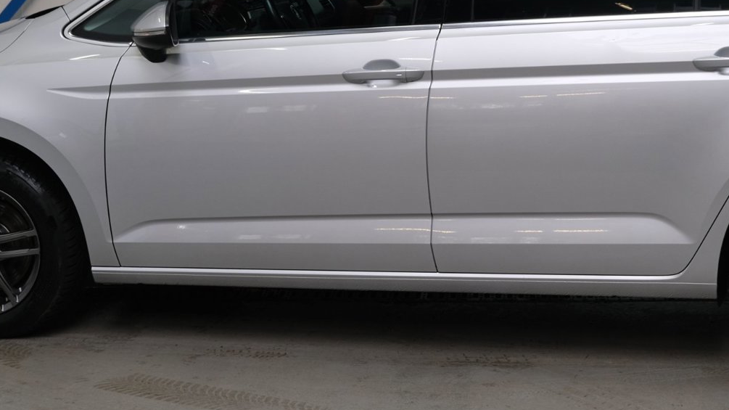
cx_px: 481
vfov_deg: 16.3
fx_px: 1392
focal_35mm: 72
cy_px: -34
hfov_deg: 29.2
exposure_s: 1/100
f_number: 3.6
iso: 320
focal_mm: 24.3
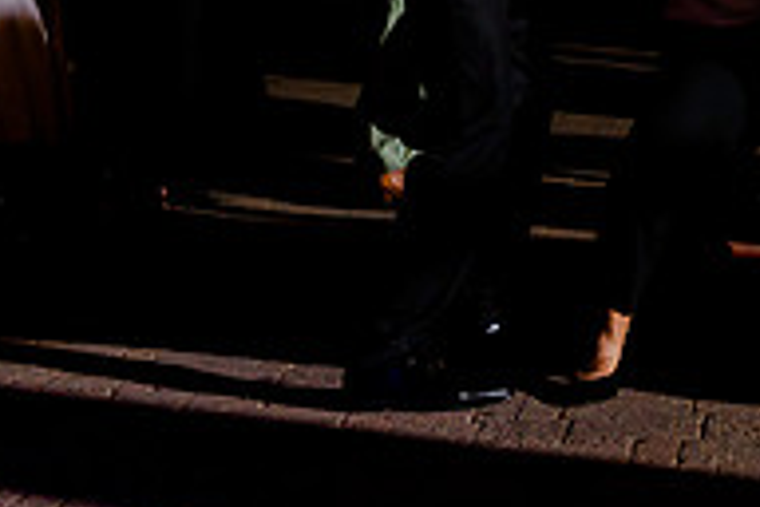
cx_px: 820
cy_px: -167
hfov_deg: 18.3
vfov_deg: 12.3
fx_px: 2280
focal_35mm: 108
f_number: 2.8
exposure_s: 1/200
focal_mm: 35
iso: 500
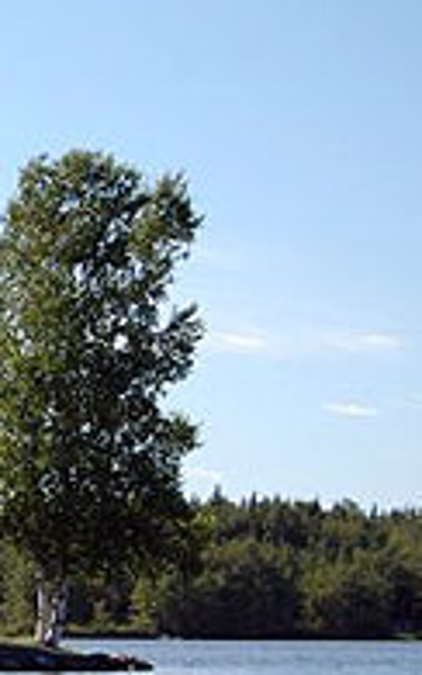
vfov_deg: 10.8
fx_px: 3570
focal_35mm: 194
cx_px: -311
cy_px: 402
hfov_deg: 6.6
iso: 200
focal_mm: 55
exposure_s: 1/640
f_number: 5.6
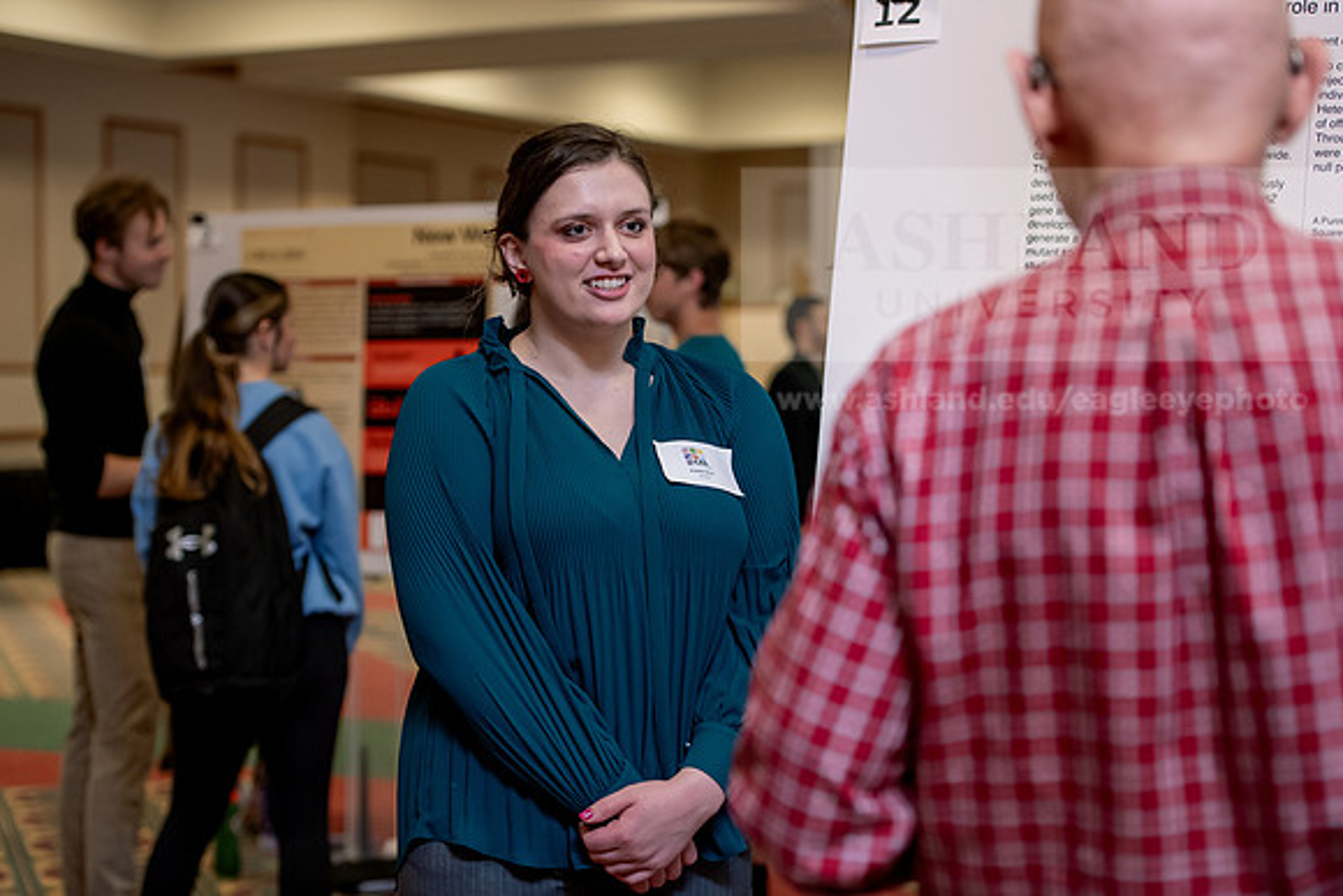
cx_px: 672
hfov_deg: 28.8
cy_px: 448
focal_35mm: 70
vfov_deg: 19.5
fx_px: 2612
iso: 1600
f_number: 3.2
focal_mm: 70
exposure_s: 1/200
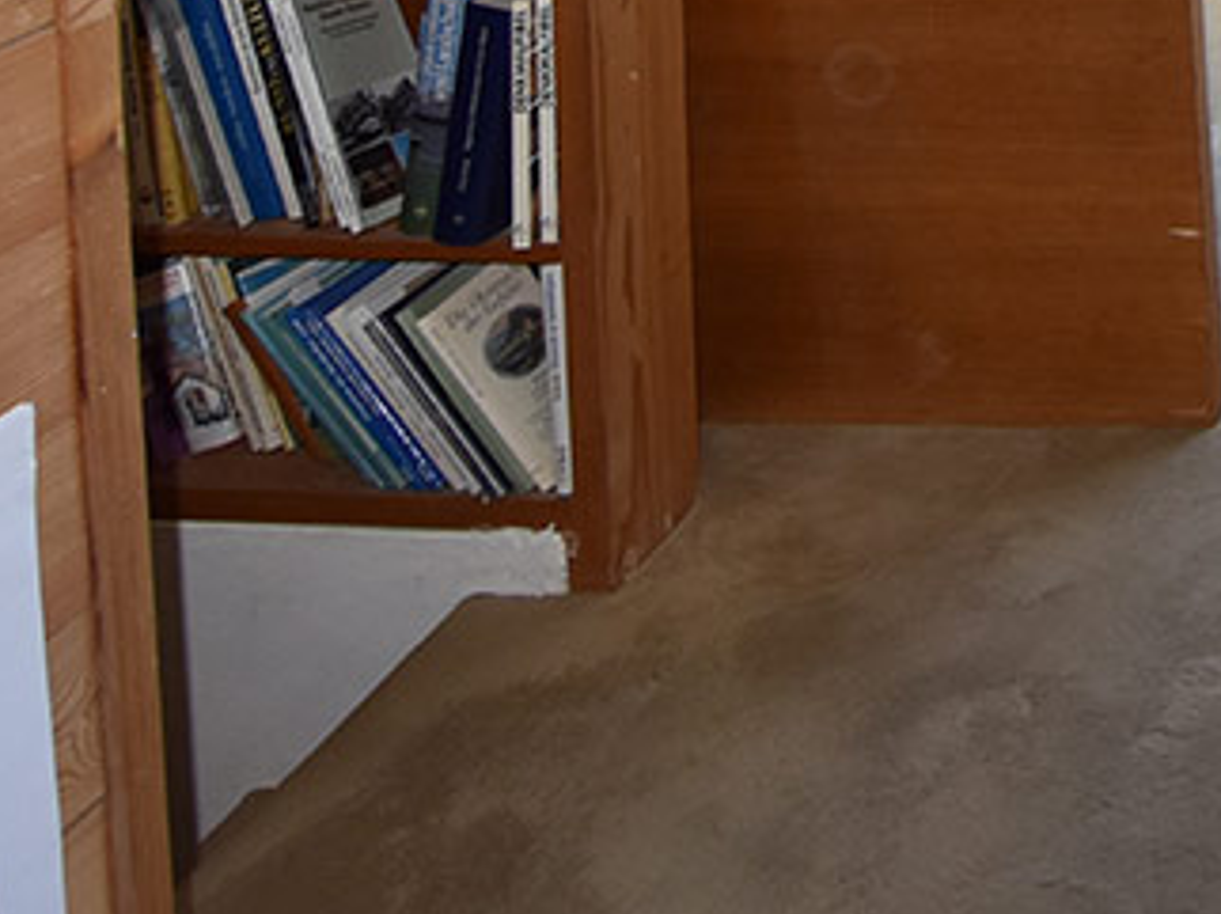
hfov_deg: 18.0
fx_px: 3419
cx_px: 1835
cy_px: -747
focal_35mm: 97
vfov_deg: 13.6
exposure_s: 1/465
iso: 25
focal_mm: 4.25
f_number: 1.8
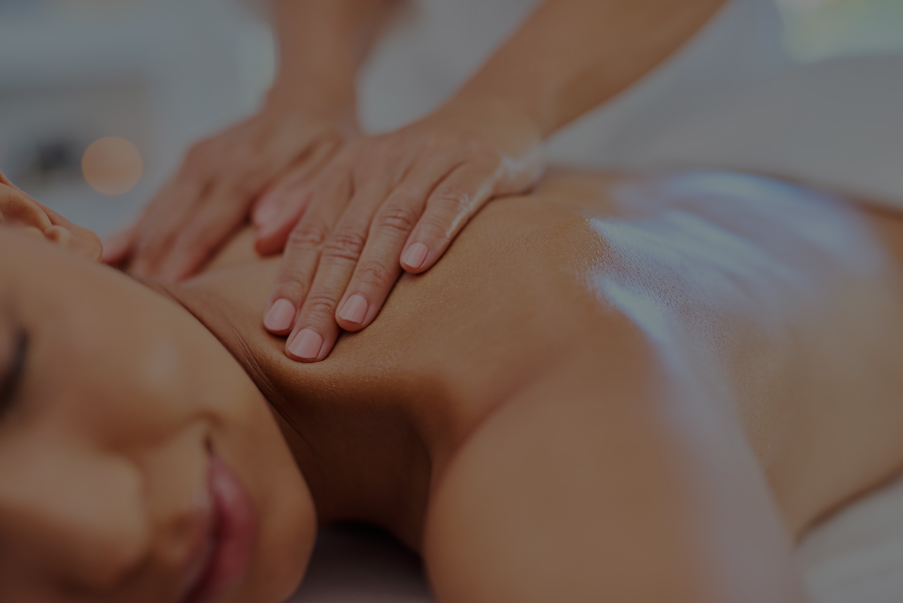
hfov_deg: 39.6
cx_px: 452
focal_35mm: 50
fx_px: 1254
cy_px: 302
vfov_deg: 27.0
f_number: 2
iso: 320
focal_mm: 50
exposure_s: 1/320
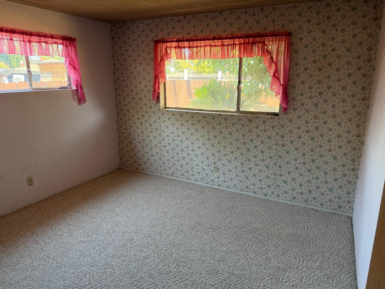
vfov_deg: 56.8
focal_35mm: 24
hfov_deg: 71.6
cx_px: 192
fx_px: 267
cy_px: 144
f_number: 1.78
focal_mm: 6.76
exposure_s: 1/142
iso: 200
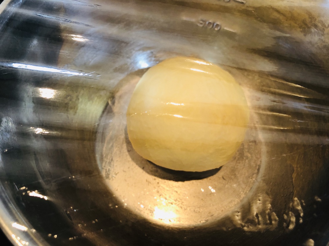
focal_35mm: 28
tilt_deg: -66.3
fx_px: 266
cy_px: 123
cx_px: 164
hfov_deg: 63.4
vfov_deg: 49.7
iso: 40
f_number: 1.8
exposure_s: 1/33
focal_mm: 3.99
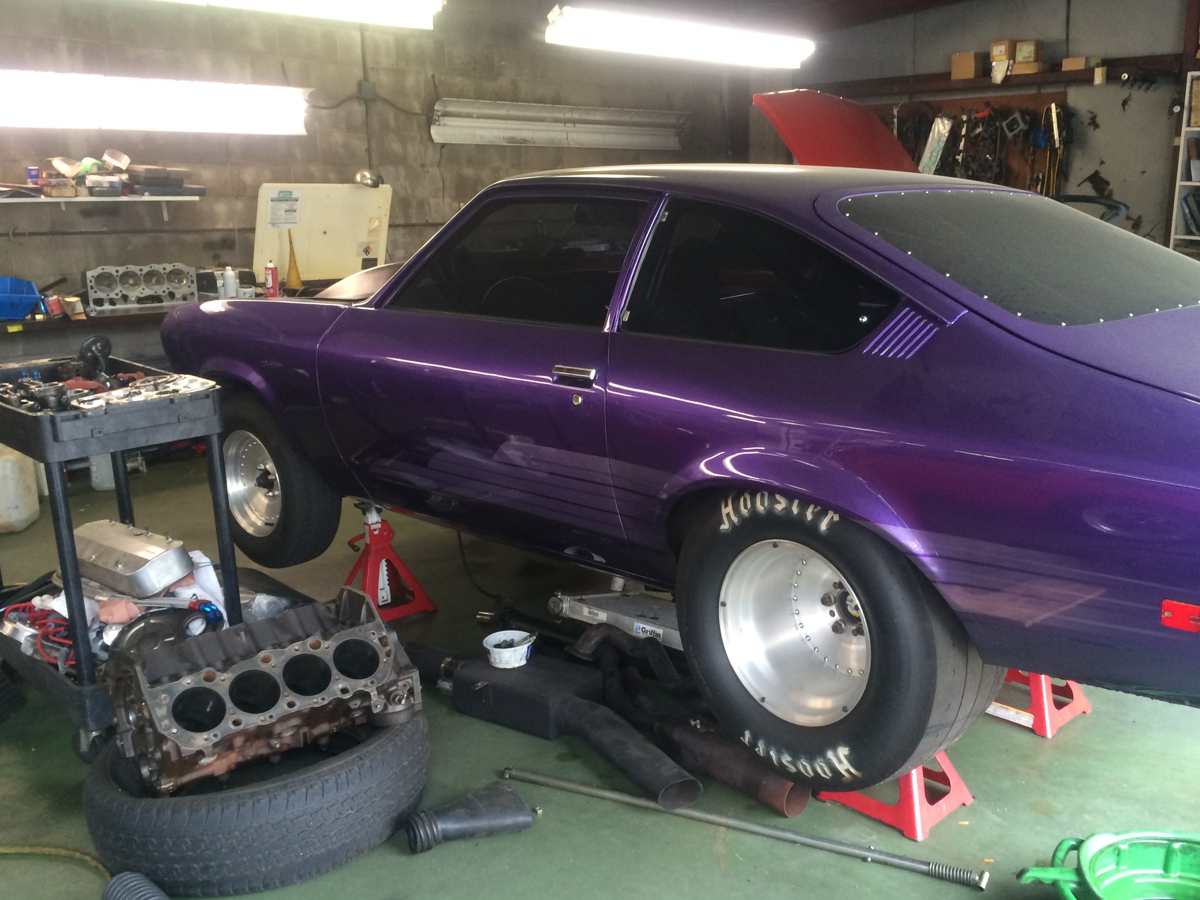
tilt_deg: -14.2
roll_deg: +1.4
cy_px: 469
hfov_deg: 55.2
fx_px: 1144
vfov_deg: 42.9
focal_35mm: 33
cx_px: 676
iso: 100
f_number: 2.2
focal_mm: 4.15
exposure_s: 1/30
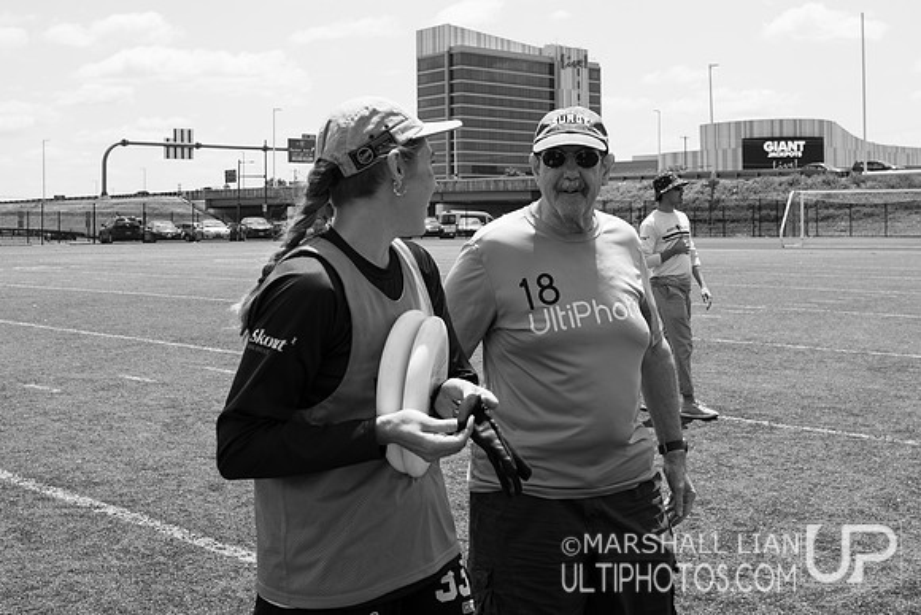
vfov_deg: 26.8
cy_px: 177
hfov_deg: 39.7
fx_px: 1276
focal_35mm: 50
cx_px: 435
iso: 200
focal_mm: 23
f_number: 5
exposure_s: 1/800
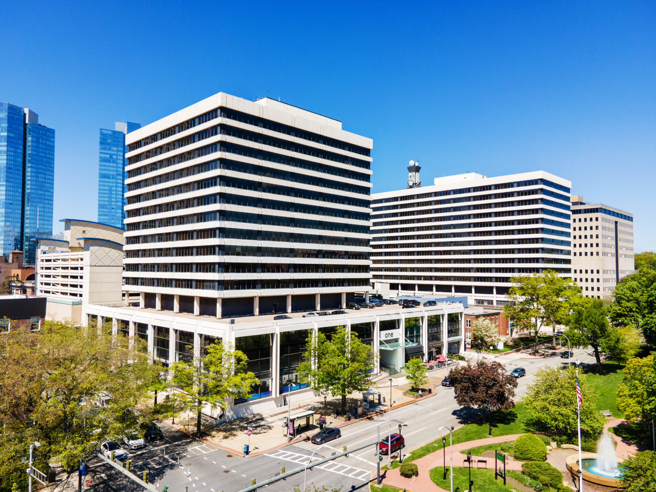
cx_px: 328
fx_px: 455
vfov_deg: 56.8
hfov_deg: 71.6
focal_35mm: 24
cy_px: 246
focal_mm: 4.5
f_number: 2.8
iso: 100
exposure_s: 1/730
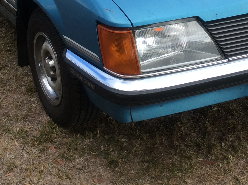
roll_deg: +3.3
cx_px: 124
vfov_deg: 20.2
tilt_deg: -19.3
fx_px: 501
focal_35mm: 70
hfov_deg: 27.8
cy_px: -8
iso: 32
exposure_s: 1/374
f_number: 2.4
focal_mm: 3.3
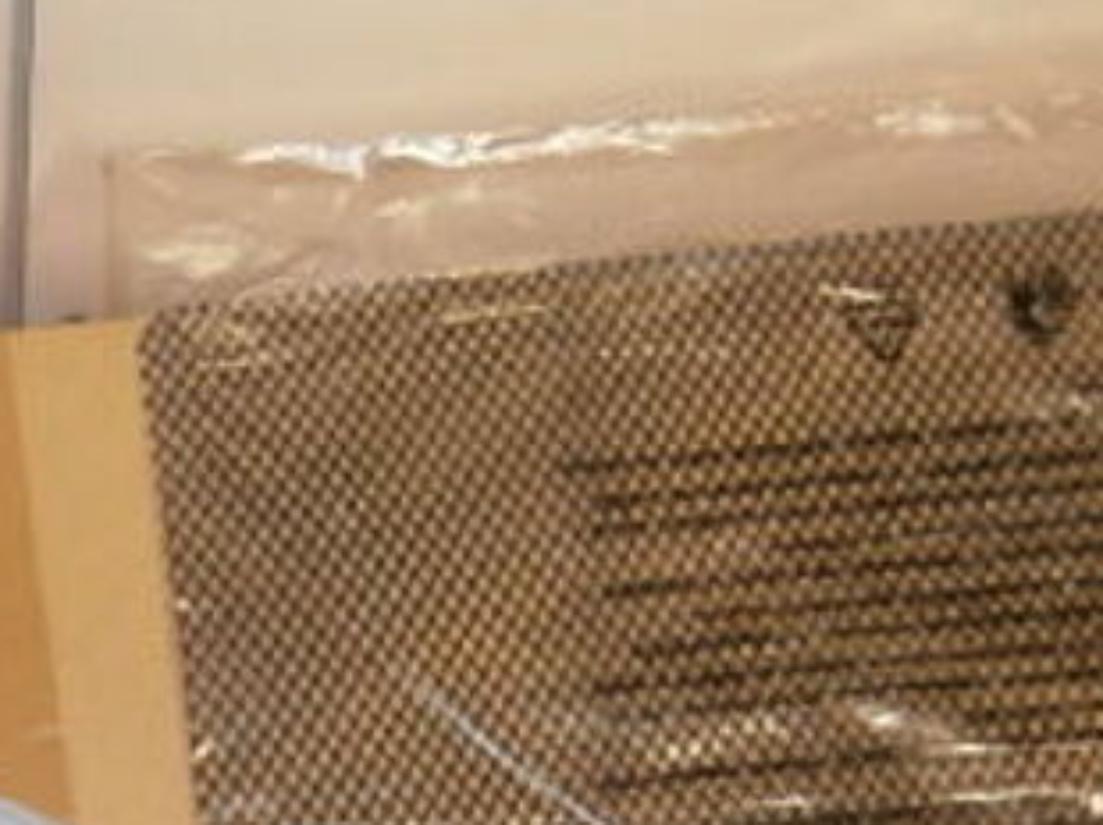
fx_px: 2674
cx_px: -82
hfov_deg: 22.1
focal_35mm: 84
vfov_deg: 16.6
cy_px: 1067
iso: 200
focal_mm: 4.7
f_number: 2.8
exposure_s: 1/30
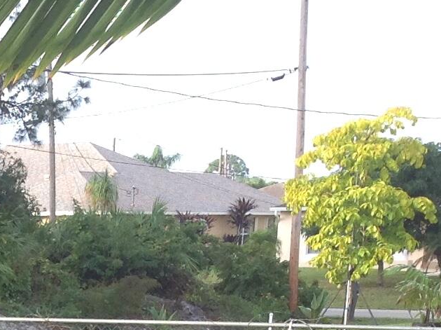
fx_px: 1832
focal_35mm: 144
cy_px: 654
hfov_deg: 12.5
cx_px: -363
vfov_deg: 9.6
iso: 50
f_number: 2.4
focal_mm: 4.28
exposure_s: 1/263
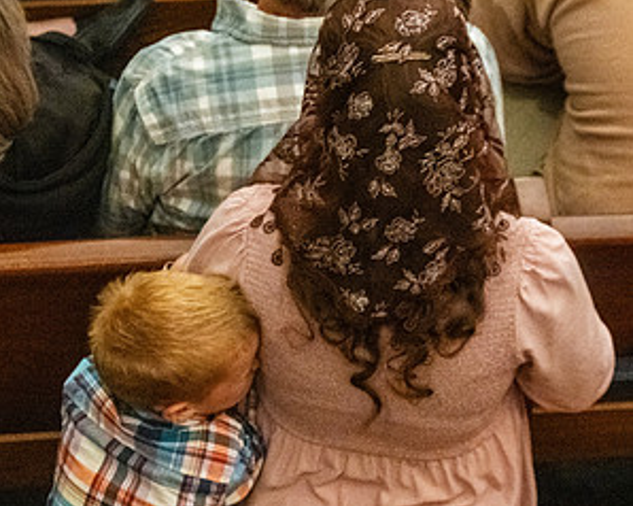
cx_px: 300
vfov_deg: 6.6
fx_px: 4381
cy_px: 336
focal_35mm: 234
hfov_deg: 8.3
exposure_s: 1/60
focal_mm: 110
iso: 5000
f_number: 6.3
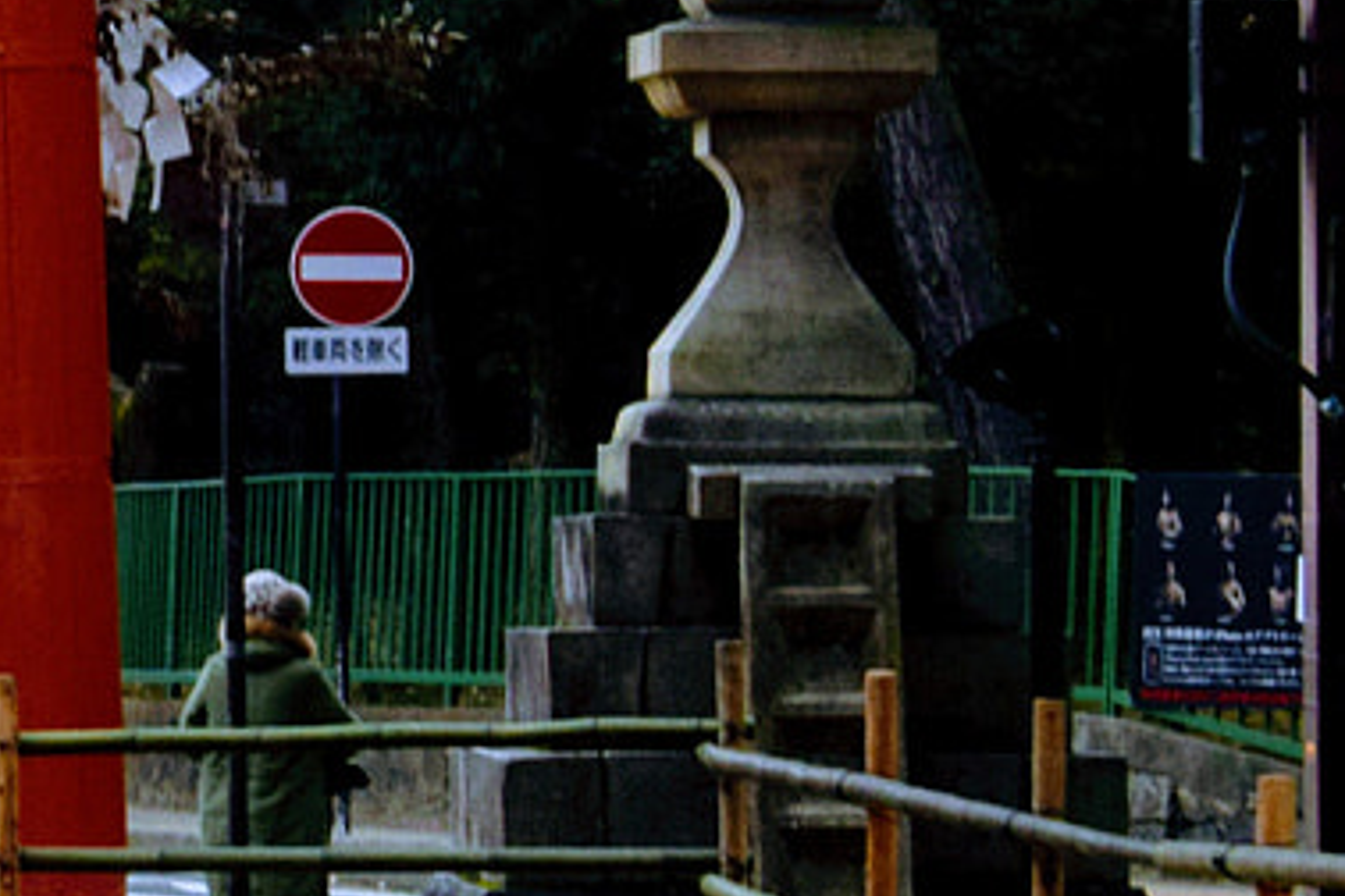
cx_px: -1260
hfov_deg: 5.8
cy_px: -124
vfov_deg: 3.9
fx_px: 13042
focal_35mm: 349
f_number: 5.6
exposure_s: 1/100
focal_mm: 55
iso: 400
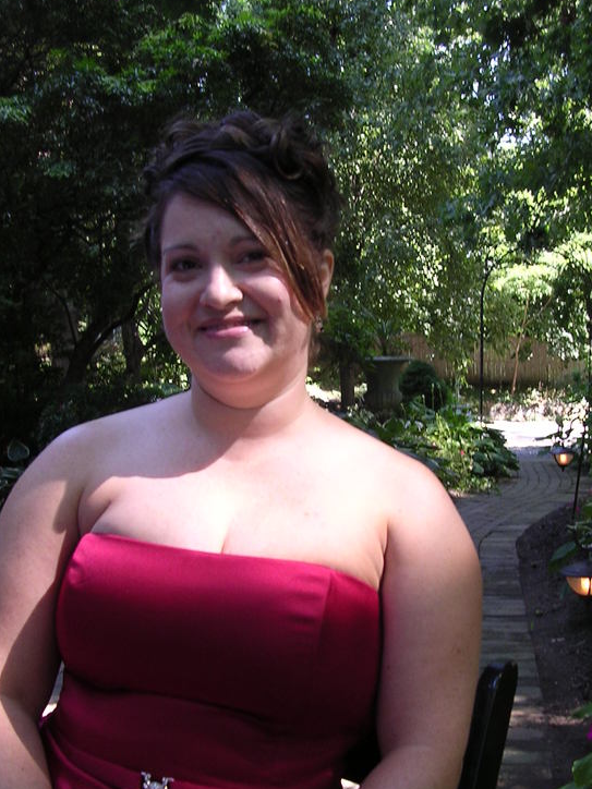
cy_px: 422
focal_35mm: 49
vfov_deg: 38.9
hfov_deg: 29.6
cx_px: 354
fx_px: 1117
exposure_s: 1/51.5
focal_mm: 5.8
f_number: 2.8
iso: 100
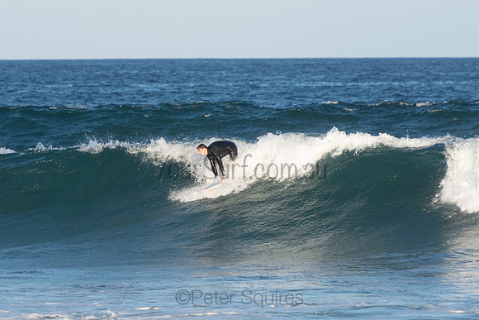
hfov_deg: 4.3
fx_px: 6388
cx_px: 240
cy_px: 160
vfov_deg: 2.9
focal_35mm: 480
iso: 200
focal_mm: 320
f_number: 5.6
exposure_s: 1/640
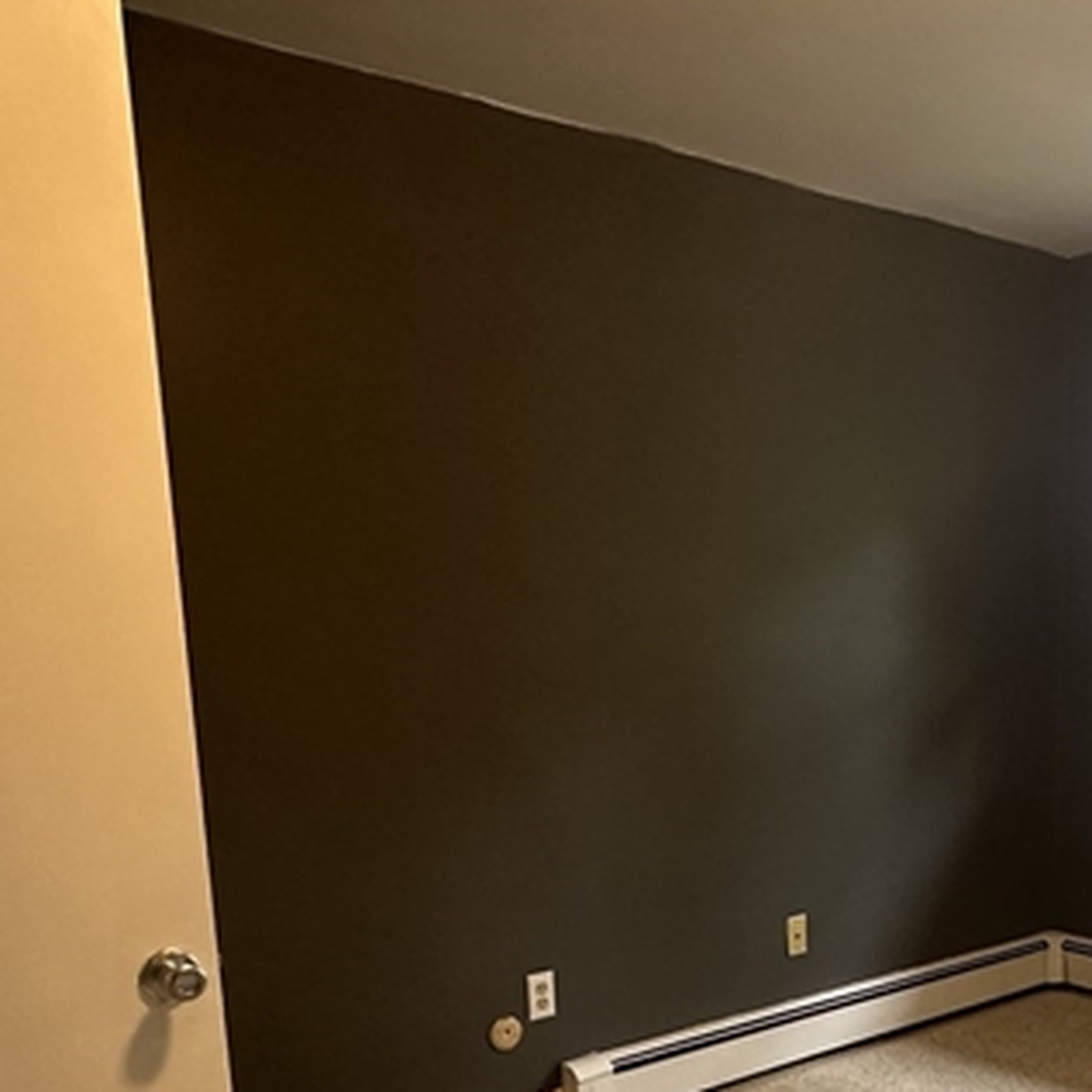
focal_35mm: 40
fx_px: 1428
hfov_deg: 38.8
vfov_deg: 40.0
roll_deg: -1.0
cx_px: 996
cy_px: 885
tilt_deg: -12.0
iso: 250
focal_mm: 2.22
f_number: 2.2
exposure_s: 1/60
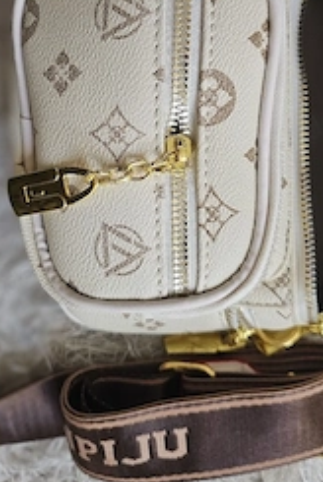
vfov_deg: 48.9
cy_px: 175
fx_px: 523
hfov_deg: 34.3
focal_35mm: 39
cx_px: 171
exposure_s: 1/101
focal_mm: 6.3
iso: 64
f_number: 1.7
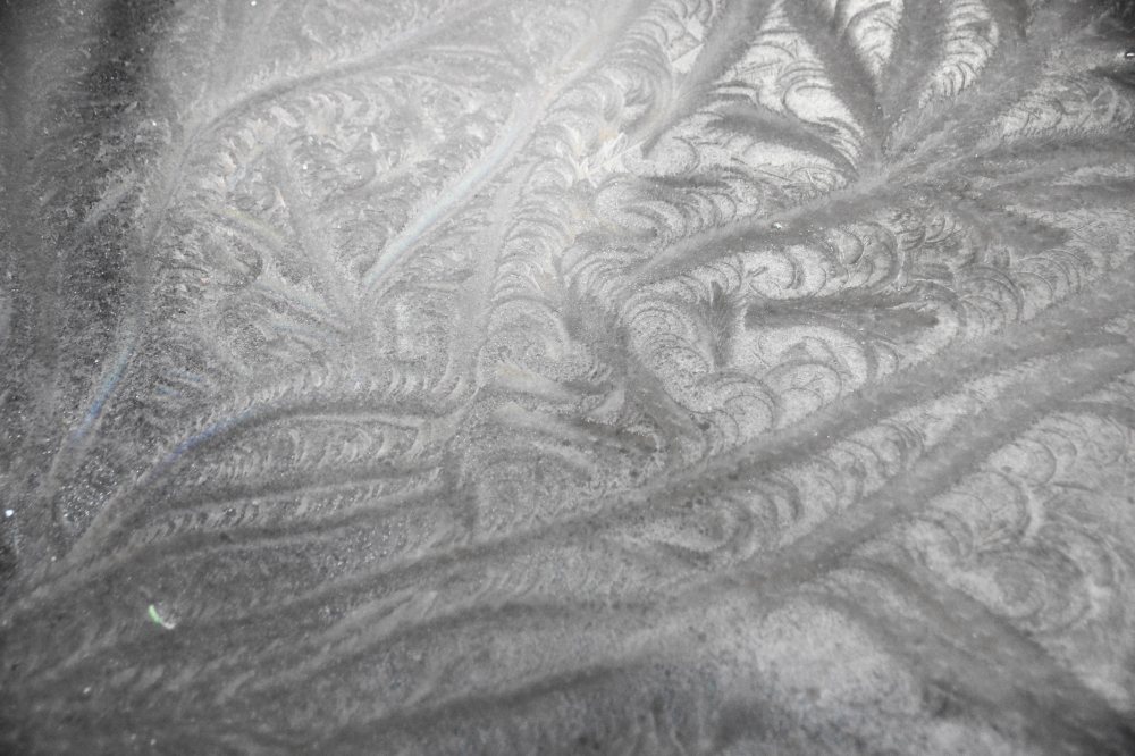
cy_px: 378
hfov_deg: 29.9
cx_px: 568
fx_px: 2127
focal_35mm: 68
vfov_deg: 20.1
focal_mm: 45
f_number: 4.5
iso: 500
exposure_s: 1/80
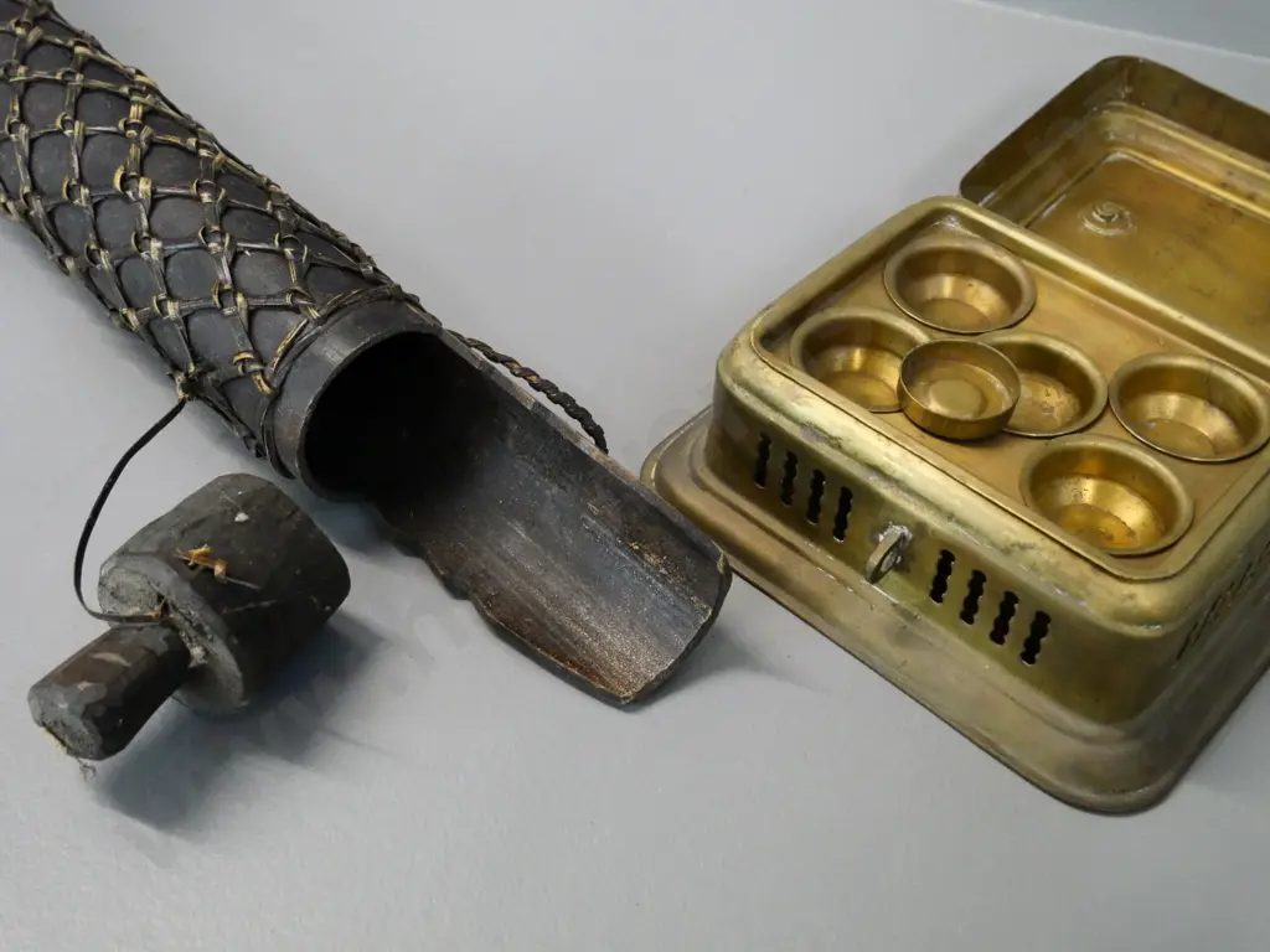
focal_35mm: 36
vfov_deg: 39.7
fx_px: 1321
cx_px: 635
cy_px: 476
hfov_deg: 51.4
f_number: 5.6
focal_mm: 18
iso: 3200
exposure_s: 1/50
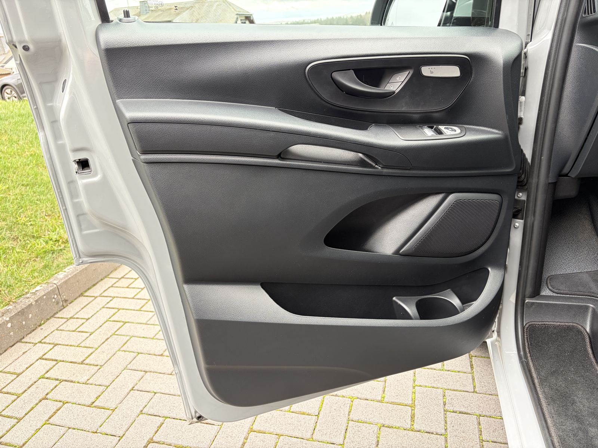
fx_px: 449
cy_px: 224
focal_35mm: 26
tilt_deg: -23.0
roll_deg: +4.9
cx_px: 299
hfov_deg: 67.3
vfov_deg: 53.1
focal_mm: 5.96
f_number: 1.6
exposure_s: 1/161
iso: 125
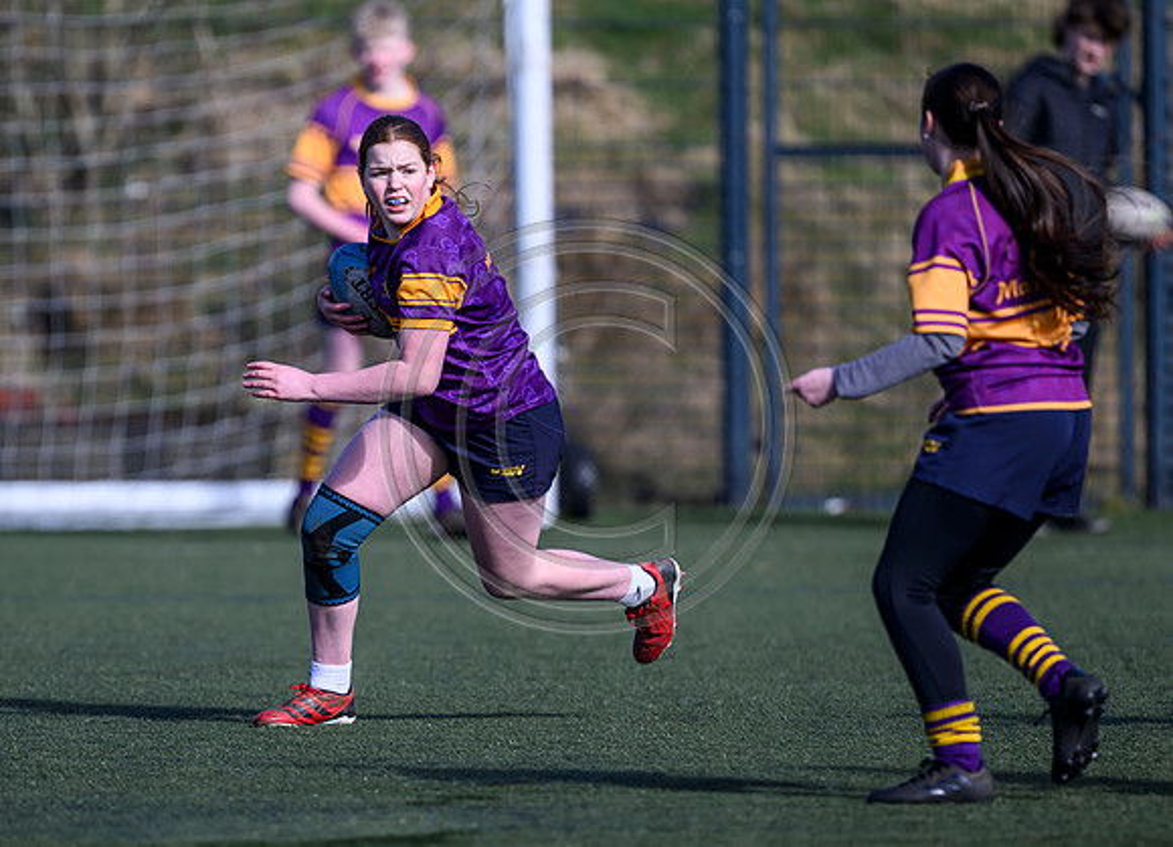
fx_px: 20657
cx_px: 510
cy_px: 537
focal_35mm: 618
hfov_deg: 3.3
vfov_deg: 2.4
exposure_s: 1/2500
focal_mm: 400
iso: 200
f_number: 3.2
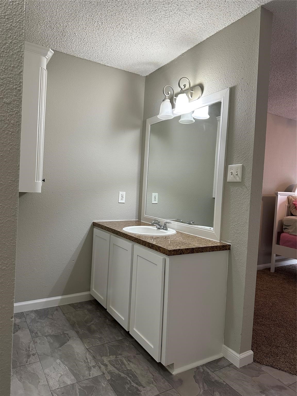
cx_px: 148
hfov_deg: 56.8
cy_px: 198
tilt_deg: -2.5
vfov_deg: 71.6
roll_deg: -2.4
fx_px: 275
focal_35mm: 24
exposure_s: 1/60
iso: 200
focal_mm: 6.86
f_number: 1.78
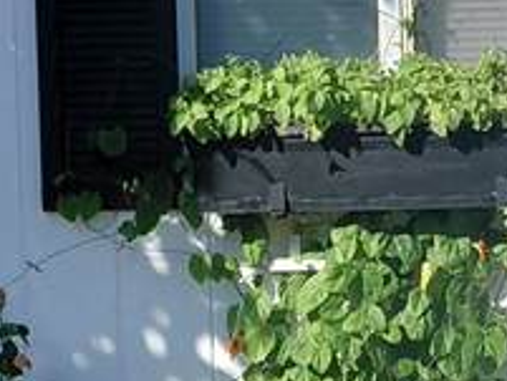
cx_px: 479
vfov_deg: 9.3
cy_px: 394
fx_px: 2330
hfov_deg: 12.3
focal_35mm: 159
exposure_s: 1/3876
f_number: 1.8
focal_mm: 4.69
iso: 50
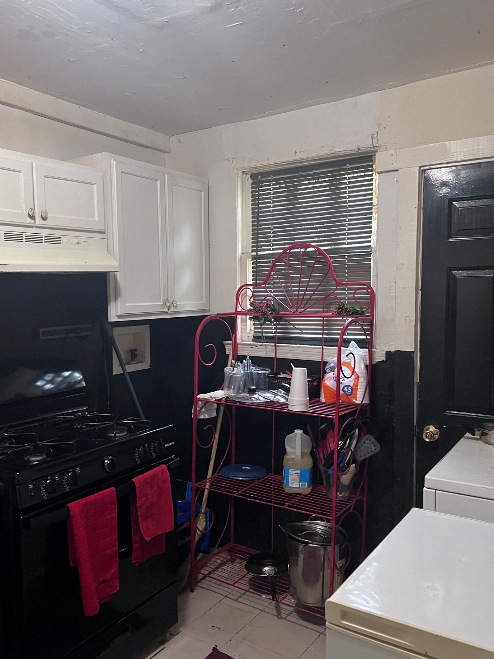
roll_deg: +0.5
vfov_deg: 61.6
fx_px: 552
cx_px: 236
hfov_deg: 48.2
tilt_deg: -4.5
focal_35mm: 29
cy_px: 341
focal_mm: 5.7
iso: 400
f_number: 1.5
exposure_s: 1/40
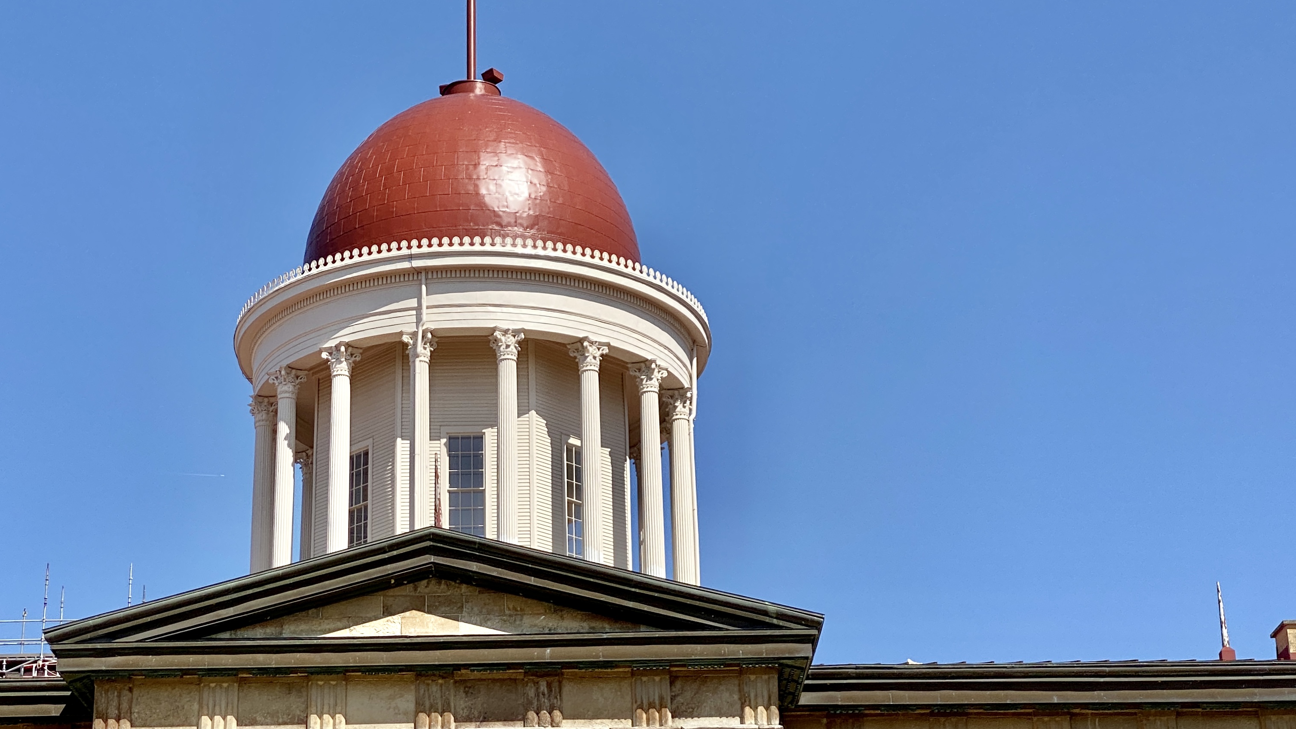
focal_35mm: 75
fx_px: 2577
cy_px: 425
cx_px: 499
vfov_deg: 16.1
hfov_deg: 28.1
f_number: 2
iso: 20
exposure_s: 1/1712
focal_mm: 6
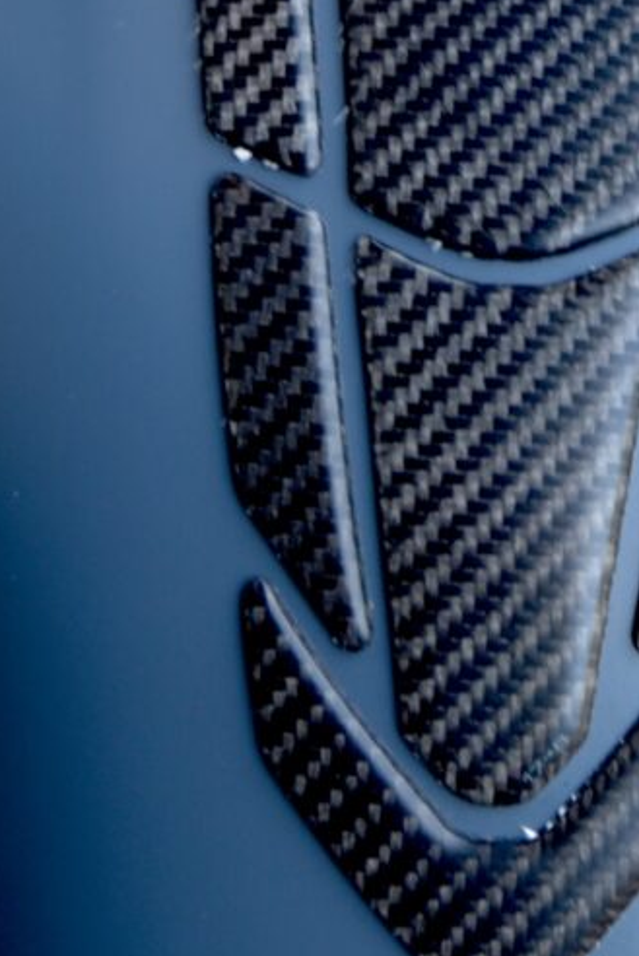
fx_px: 6217
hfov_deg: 5.9
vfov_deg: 8.7
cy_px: -115
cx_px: 778
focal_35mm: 234
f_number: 3.5
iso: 100
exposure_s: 1/60
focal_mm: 45
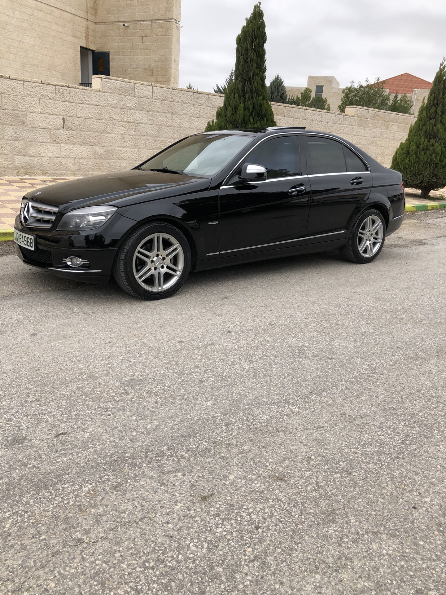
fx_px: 481
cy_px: 298
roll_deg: -3.4
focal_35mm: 28
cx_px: 223
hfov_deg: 49.7
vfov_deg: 63.4
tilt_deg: -16.4
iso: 20
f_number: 1.8
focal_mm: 3.99
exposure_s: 1/716
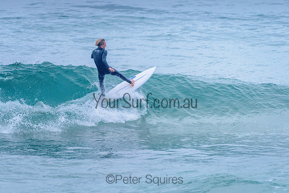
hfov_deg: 3.4
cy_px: 88
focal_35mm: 612
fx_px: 4915
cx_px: 115
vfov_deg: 2.2
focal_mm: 500
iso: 3200
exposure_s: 1/2000
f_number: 5.6
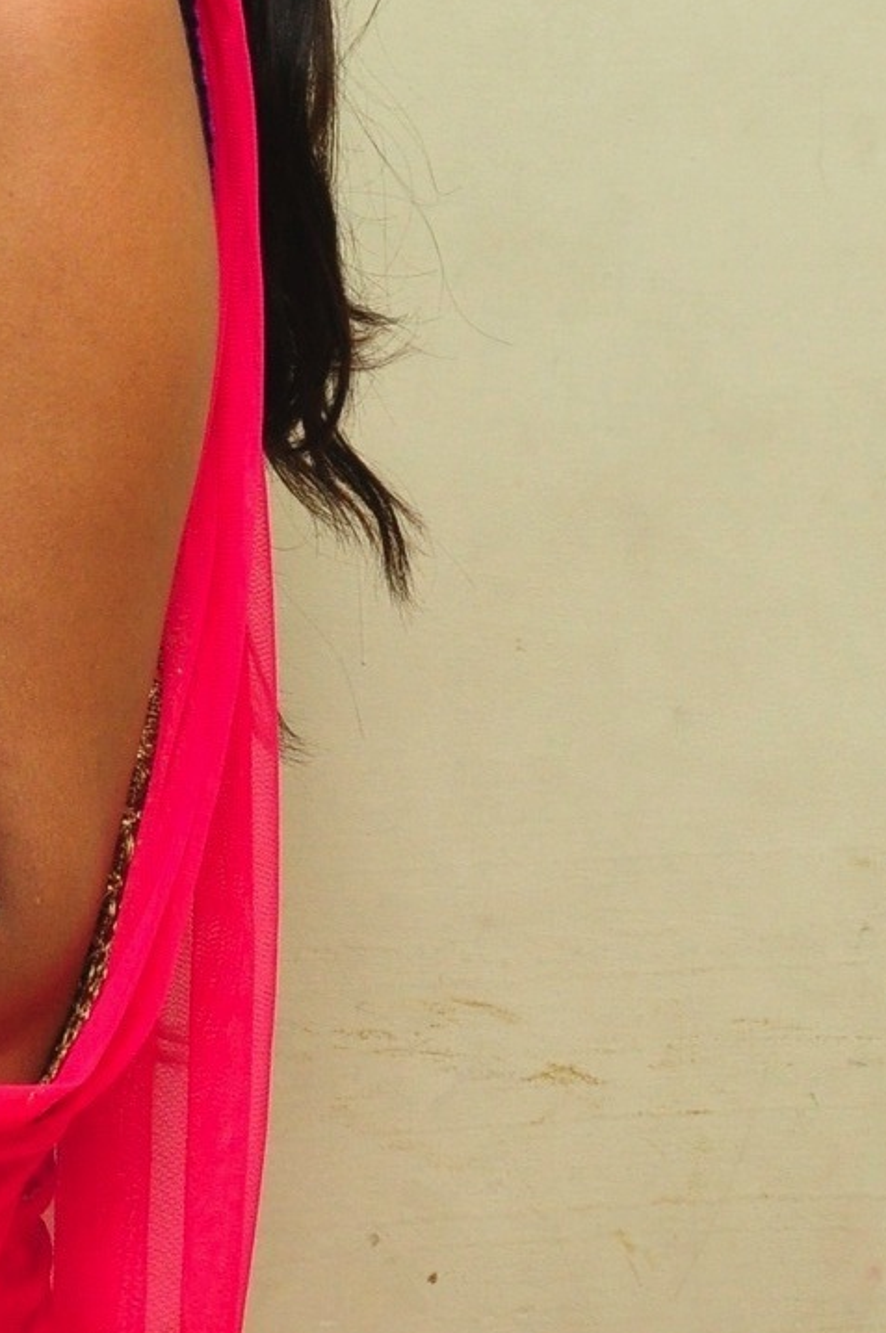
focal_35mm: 219
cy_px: 216
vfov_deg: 9.4
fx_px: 8104
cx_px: -186
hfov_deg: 6.2
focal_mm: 58
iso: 1600
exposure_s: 1/125
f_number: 7.1
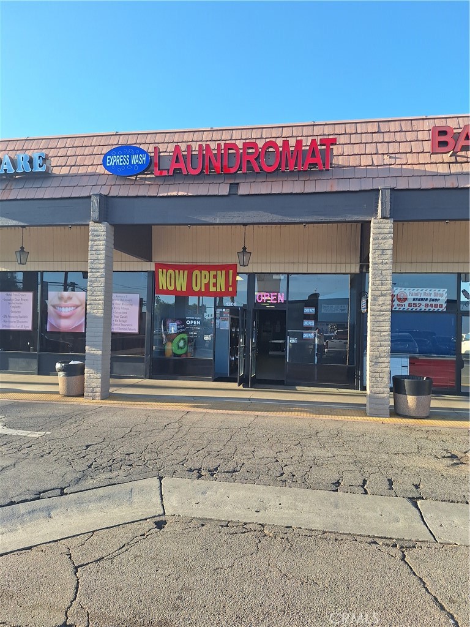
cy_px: 314
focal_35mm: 23
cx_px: 235
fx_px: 416
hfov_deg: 58.9
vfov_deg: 73.9
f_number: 1.8
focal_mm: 5.54
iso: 40
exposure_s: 1/833
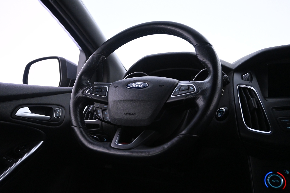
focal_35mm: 31
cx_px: 145
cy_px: 96
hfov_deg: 60.7
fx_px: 248
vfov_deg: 42.6
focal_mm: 20.5
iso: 3200
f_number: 3.8
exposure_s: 1/40
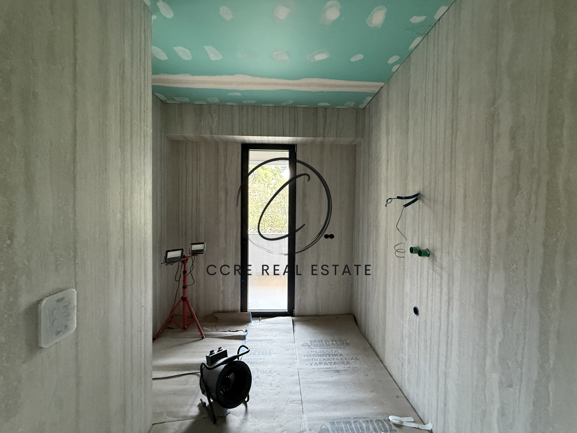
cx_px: 288
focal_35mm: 14
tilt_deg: -1.0
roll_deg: -0.5
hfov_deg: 102.1
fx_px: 233
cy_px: 216
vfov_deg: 85.7
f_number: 2.2
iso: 500
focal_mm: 2.22
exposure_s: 1/60
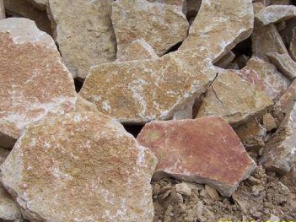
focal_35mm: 46
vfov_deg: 31.5
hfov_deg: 41.2
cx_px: 127
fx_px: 393
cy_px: 121
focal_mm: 6
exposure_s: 1/750
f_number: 4.8
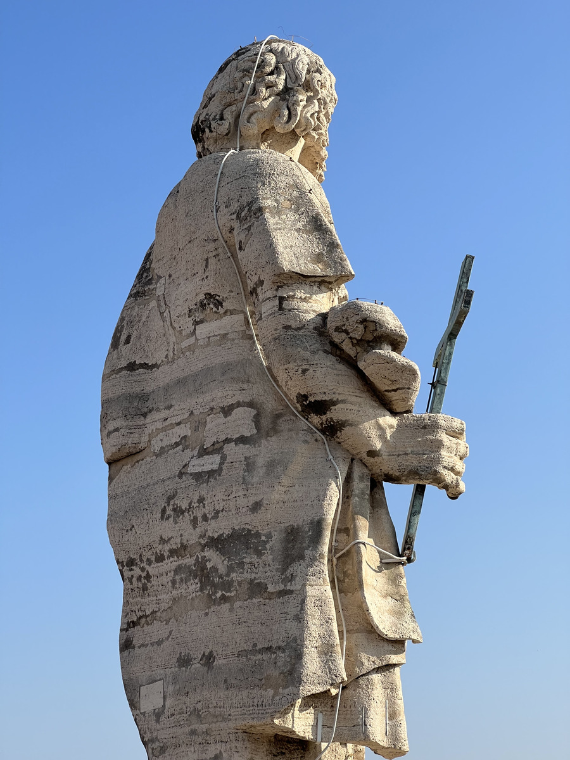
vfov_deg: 25.3
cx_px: 285
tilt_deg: +16.5
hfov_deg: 19.1
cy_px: 380
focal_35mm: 77
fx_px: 1691
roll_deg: +2.3
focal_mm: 9
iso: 32
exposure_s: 1/847
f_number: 2.8
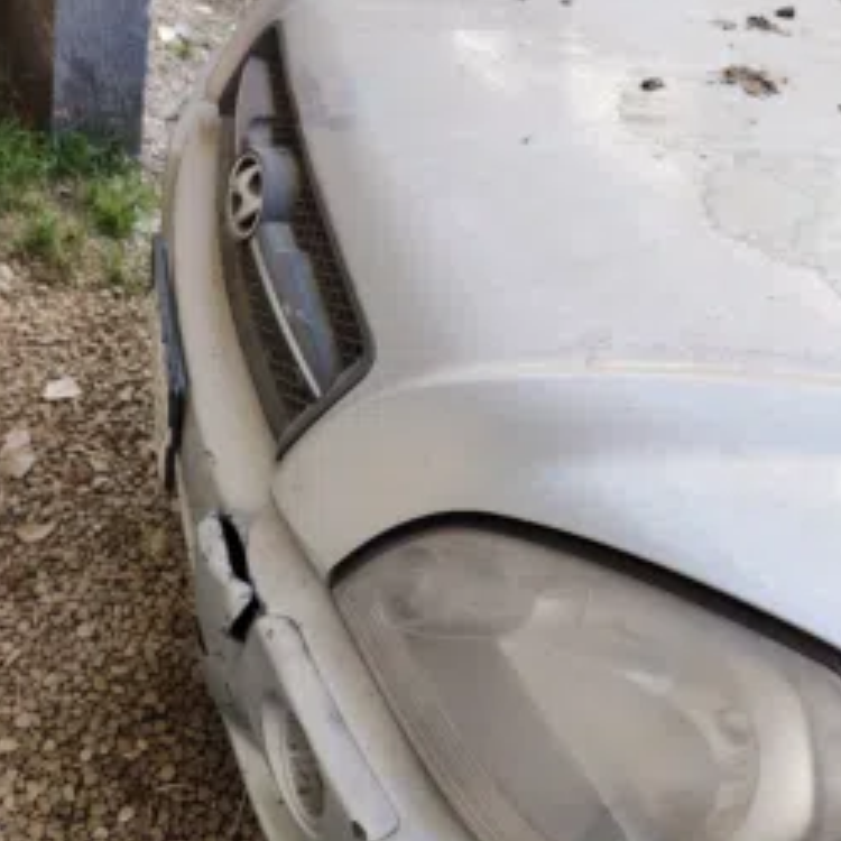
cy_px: 508
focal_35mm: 34
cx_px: 350
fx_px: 935
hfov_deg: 48.2
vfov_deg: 48.1
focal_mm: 5.25
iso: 228
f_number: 1.75
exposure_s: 1/100
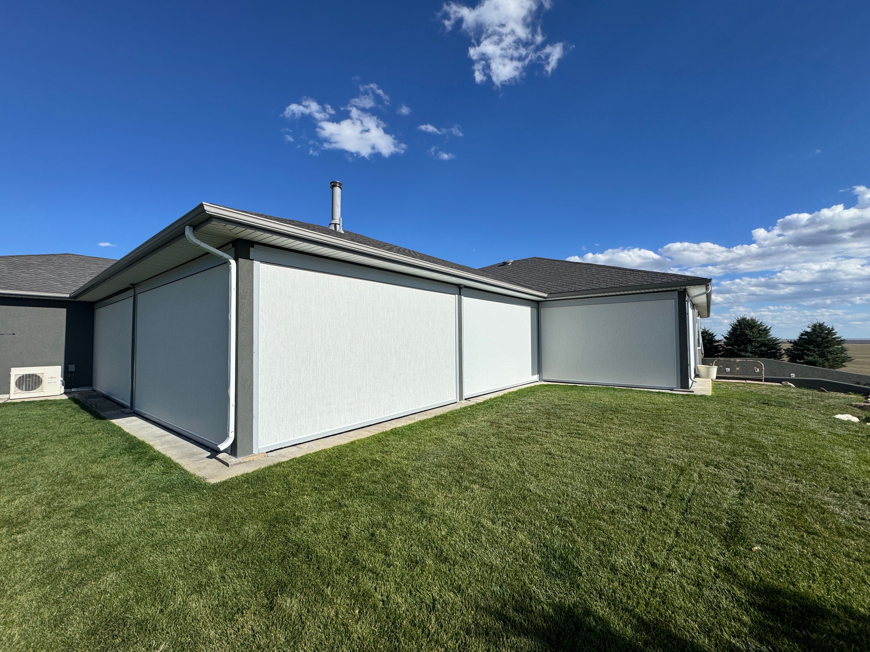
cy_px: 326
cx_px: 435
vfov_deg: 85.7
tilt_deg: +2.1
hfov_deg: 102.1
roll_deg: +0.1
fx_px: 352
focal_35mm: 14
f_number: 2.2
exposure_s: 1/4132
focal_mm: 2.22
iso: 32
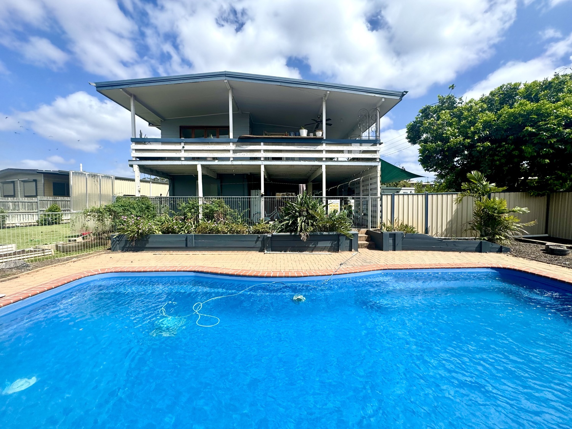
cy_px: 214
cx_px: 286
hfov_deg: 102.1
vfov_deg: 85.7
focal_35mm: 14
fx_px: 231
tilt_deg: -1.4
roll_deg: +0.2
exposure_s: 1/1832
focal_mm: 2.22
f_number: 2.2
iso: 50
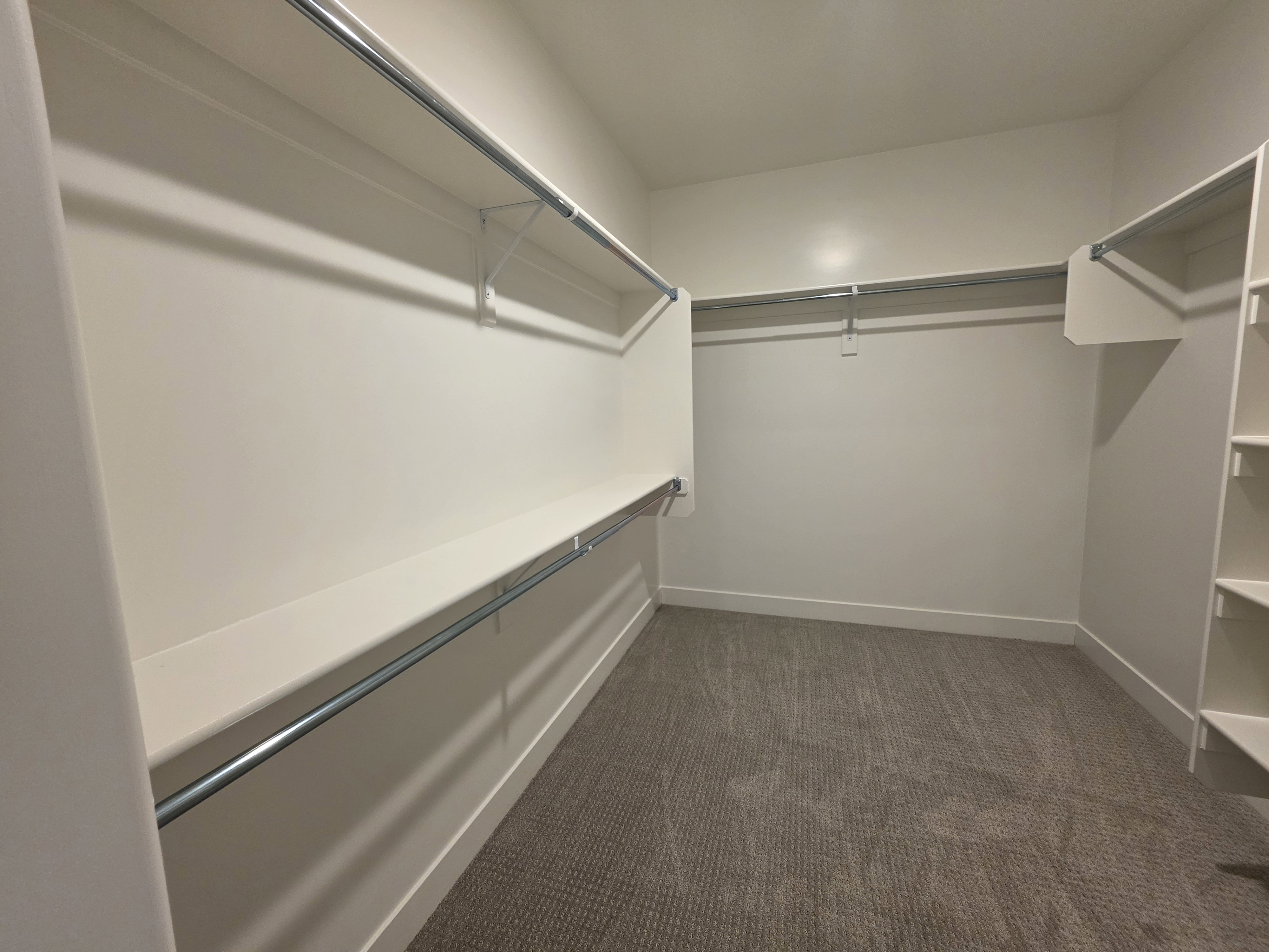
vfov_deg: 89.9
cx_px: 634
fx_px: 477
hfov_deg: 106.2
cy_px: 476
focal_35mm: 13
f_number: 1.9
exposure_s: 1/120
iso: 200
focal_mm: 2.2
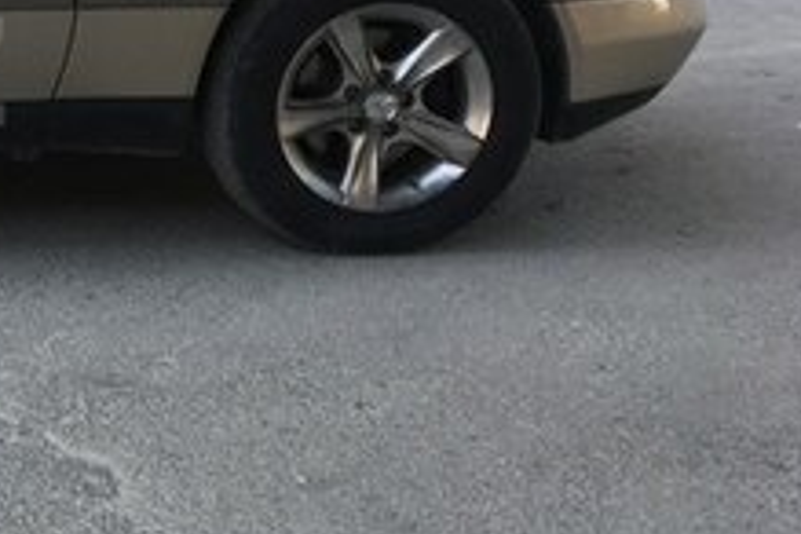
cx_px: -369
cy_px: 71
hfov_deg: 19.7
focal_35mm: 91
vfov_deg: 14.9
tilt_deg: -11.6
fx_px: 2025
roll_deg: +1.0
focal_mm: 4.15
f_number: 2.2
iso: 32
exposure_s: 1/100
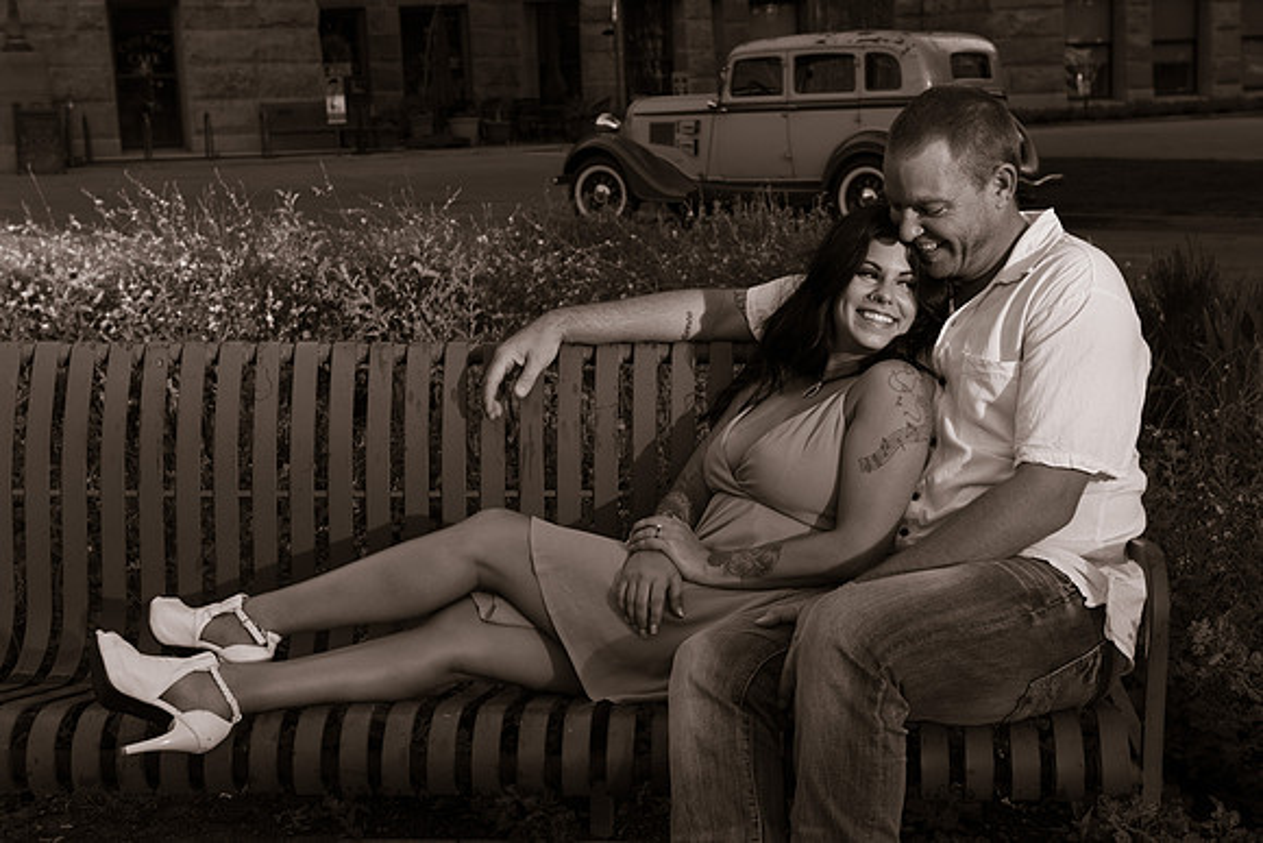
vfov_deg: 23.6
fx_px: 2020
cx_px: 684
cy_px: 432
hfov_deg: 34.7
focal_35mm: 58
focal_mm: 52
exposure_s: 1/100
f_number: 7.1
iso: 200
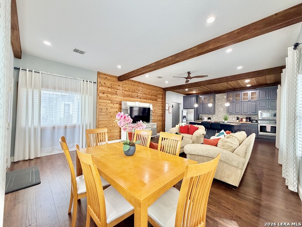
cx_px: 151
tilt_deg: +0.0
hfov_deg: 102.1
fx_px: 122
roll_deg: -1.0
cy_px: 114
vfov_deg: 85.7
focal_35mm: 14
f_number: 2.2
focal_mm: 2.22
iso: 250
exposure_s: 1/120
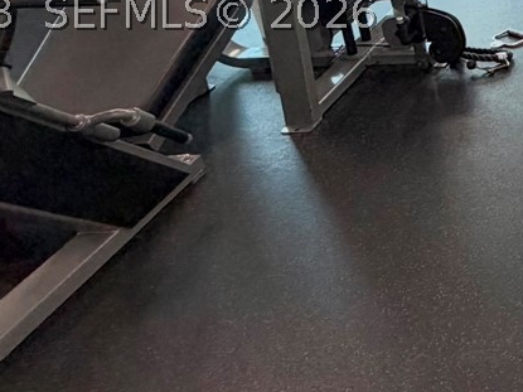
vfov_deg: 25.8
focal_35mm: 54
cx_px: 762
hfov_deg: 26.7
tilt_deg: -20.5
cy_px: 13
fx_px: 816
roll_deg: +0.3
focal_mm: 2.22
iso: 320
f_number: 2.2
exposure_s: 1/121
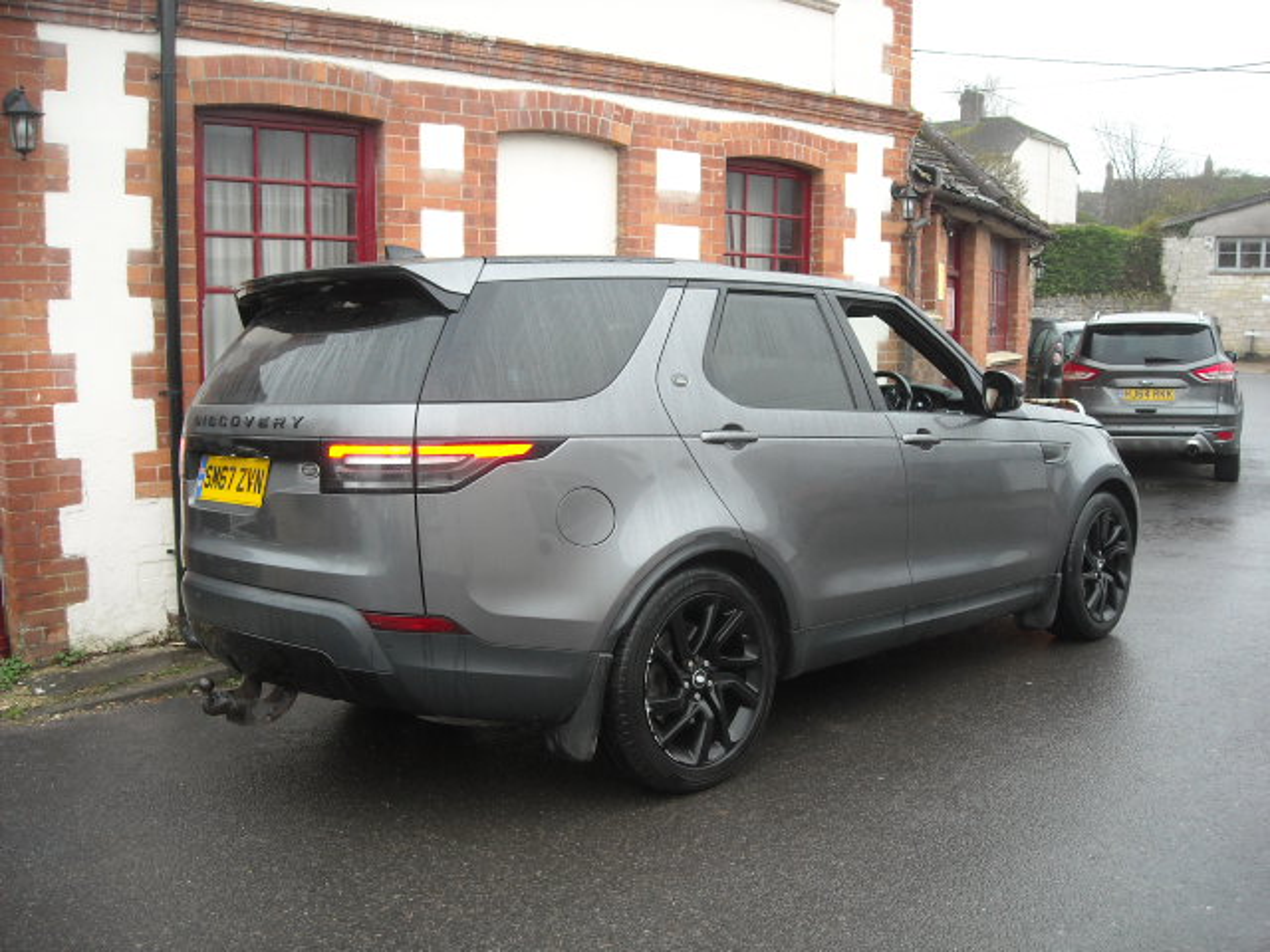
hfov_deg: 52.6
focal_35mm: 35
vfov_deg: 40.7
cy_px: 476
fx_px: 1284
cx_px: 635
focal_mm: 5.7
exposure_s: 1/60
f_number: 2.8
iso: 124
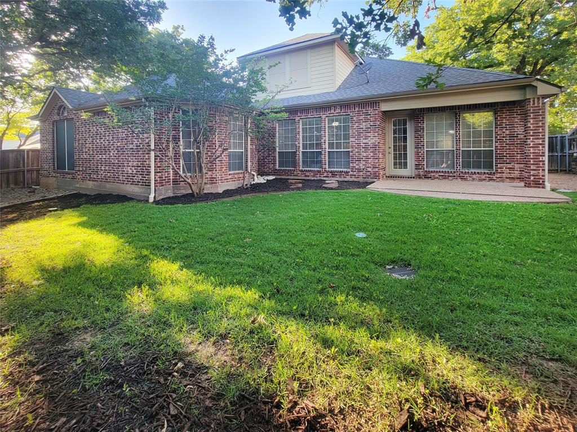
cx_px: 288
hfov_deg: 106.2
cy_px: 216
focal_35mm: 13
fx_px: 217
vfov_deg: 89.9
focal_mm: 2.2
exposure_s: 1/133
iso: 50
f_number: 2.2
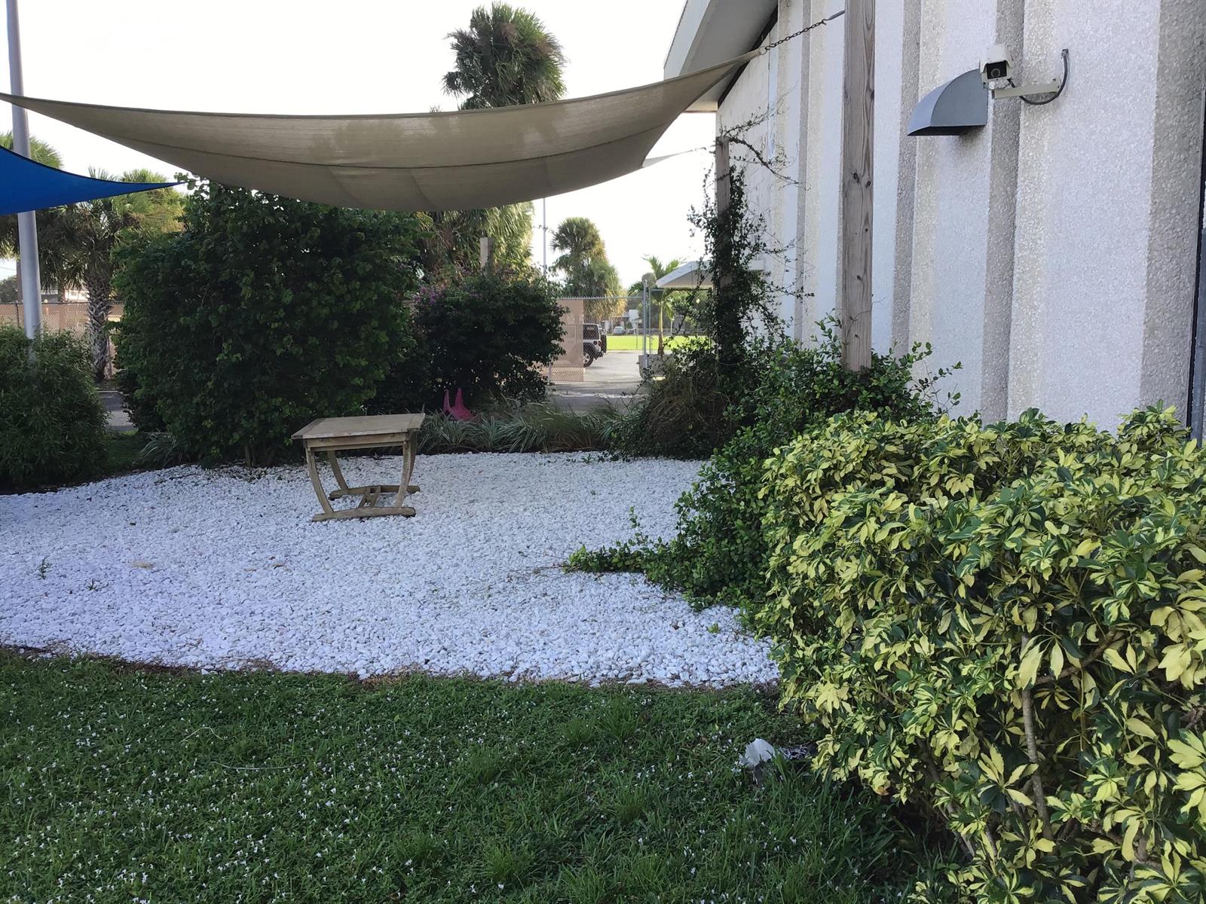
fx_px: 1080
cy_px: 452
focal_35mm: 31
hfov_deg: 58.4
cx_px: 603
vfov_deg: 45.4
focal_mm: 3.3
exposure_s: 1/317
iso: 25
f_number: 2.4
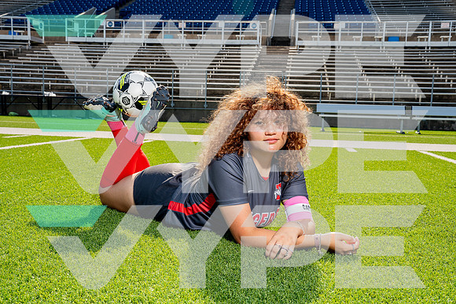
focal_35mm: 40
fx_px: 507
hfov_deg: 48.4
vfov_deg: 33.4
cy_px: 152
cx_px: 228
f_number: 10
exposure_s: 1/250
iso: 320
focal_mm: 40
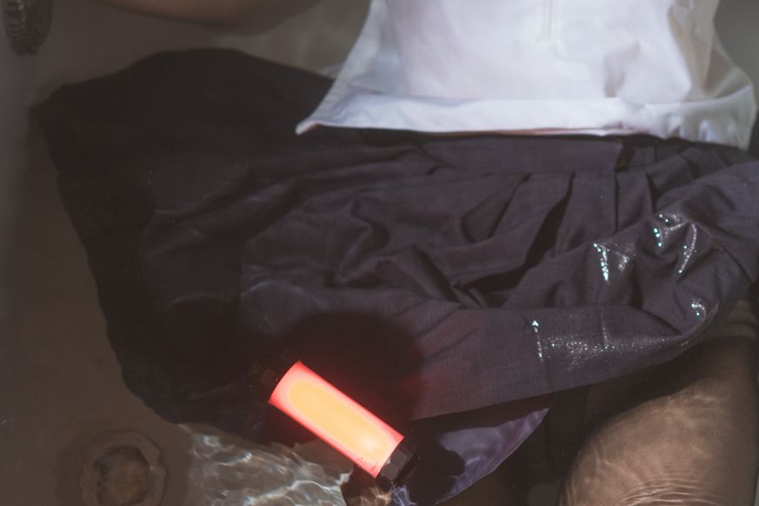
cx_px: 536
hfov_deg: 23.0
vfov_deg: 15.5
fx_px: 1855
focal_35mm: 88
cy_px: 228
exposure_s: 1/80
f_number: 2.8
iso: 1000
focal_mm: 50
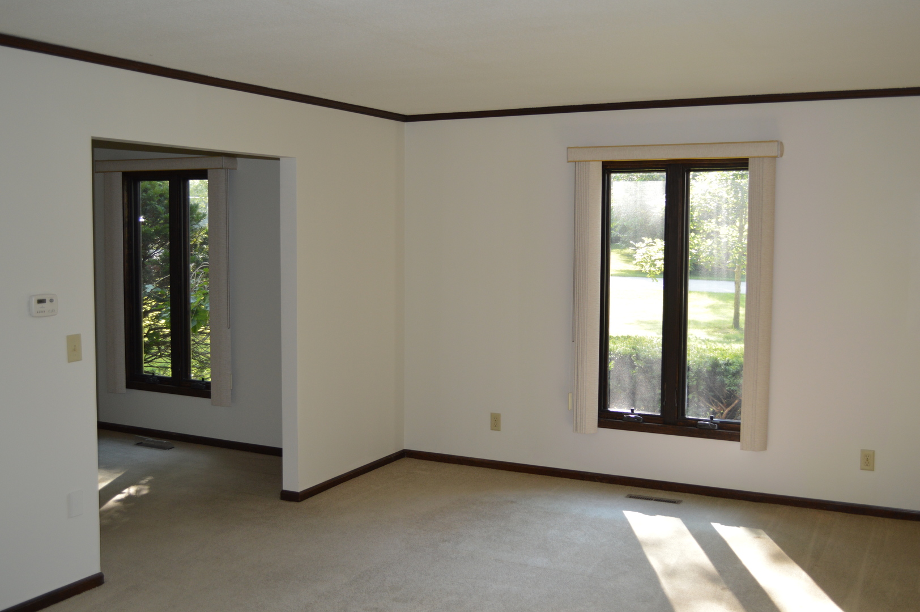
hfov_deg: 53.2
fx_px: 919
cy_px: 306
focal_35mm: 36
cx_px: 460
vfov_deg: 36.8
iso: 400
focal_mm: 24
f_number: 4
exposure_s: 1/100
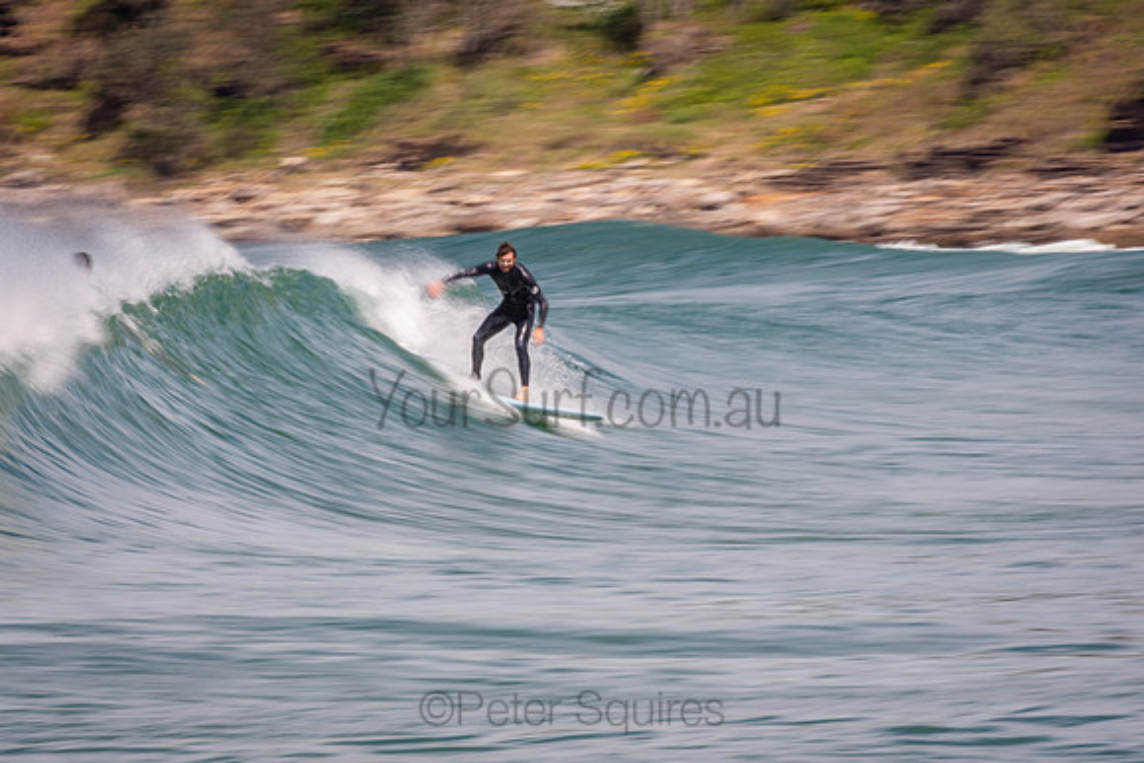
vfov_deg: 2.3
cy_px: 382
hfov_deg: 3.4
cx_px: 572
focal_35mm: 600
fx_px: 19070
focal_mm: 400
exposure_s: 1/25
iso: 100
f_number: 29
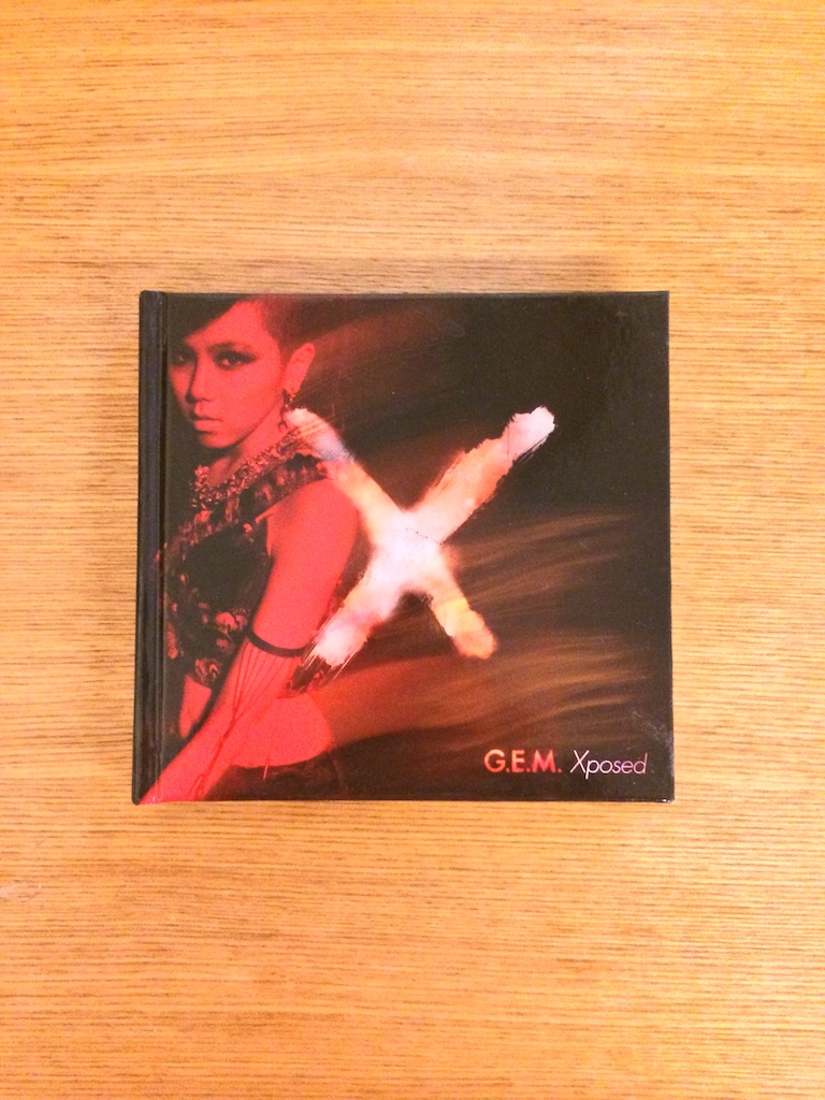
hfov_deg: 46.8
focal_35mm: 30
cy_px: 550
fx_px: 953
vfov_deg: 60.0
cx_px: 412
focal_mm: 4.12
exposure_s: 1/17
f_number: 2.2
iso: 1000
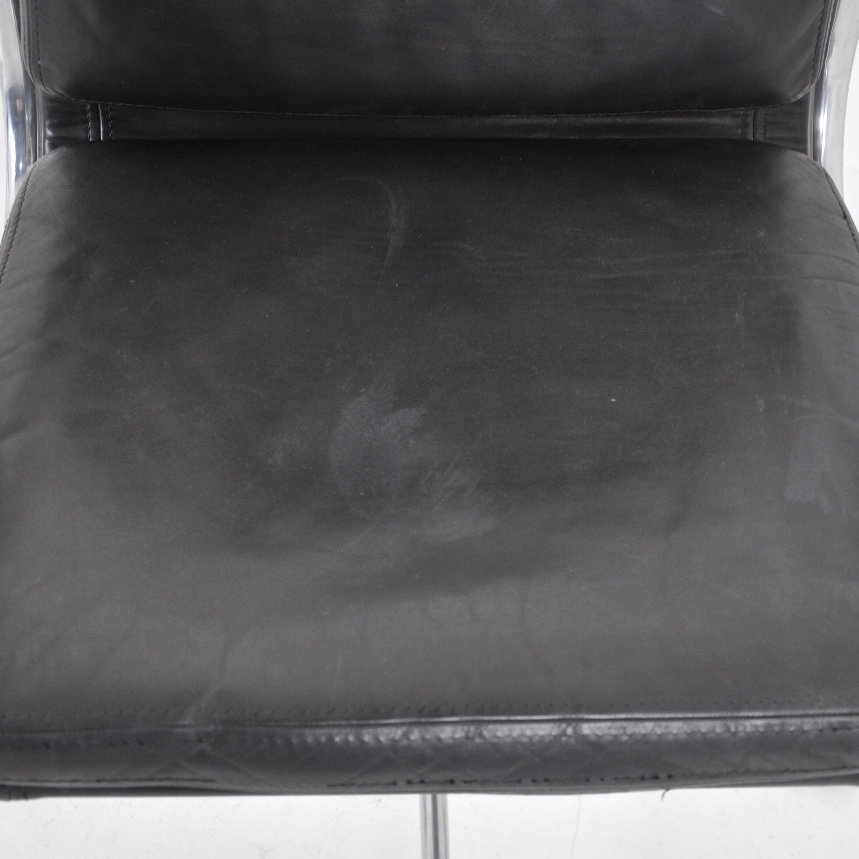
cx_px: 446
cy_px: 432
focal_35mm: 62
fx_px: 1741
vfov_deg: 27.7
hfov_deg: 27.7
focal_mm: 32
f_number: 4.2
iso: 400
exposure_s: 1/15
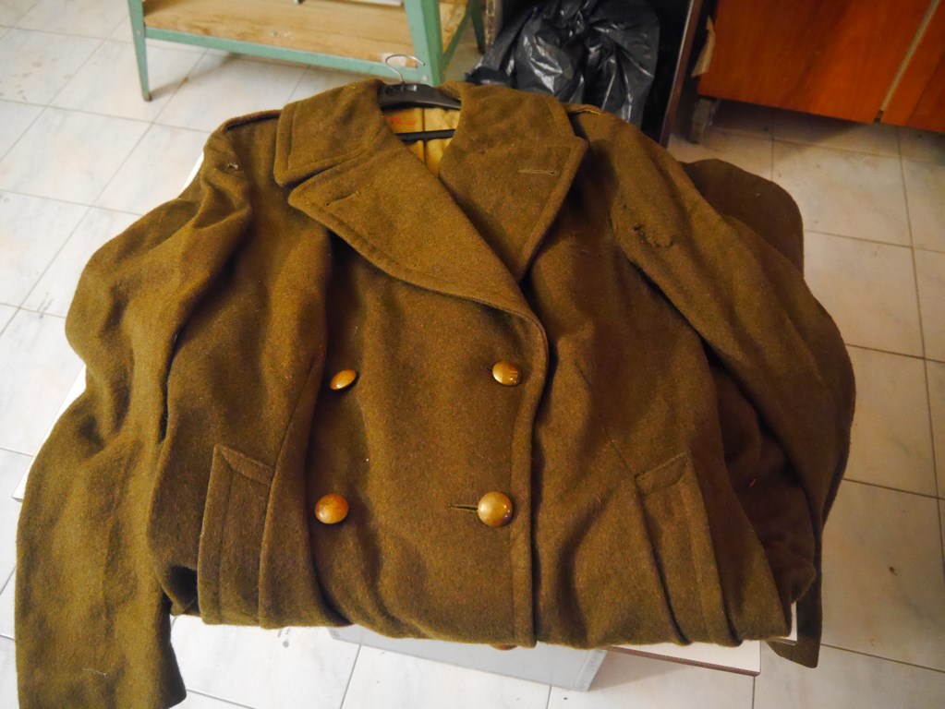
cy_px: 354
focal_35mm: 28
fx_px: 765
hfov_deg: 63.4
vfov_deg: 49.8
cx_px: 472
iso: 2500
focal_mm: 14
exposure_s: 1/60
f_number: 3.5
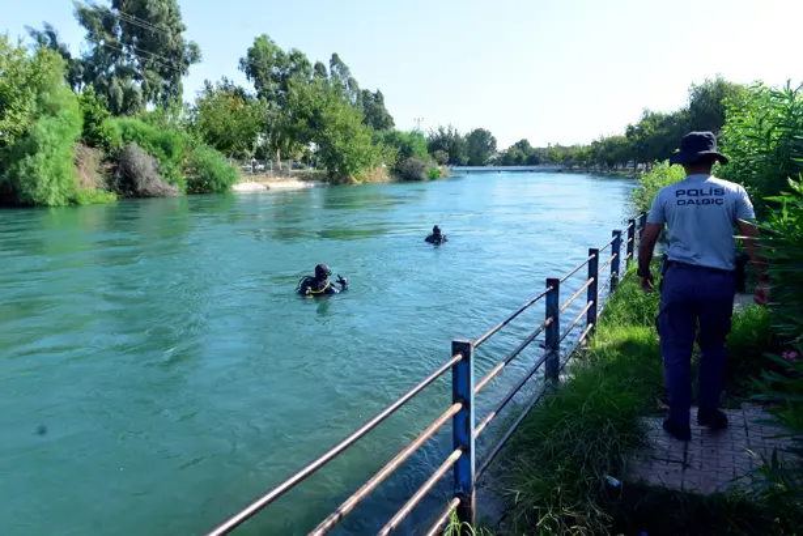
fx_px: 536
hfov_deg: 73.7
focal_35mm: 24
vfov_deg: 53.2
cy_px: 268
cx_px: 402
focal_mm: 24
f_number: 5.6
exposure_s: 1/800
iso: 400
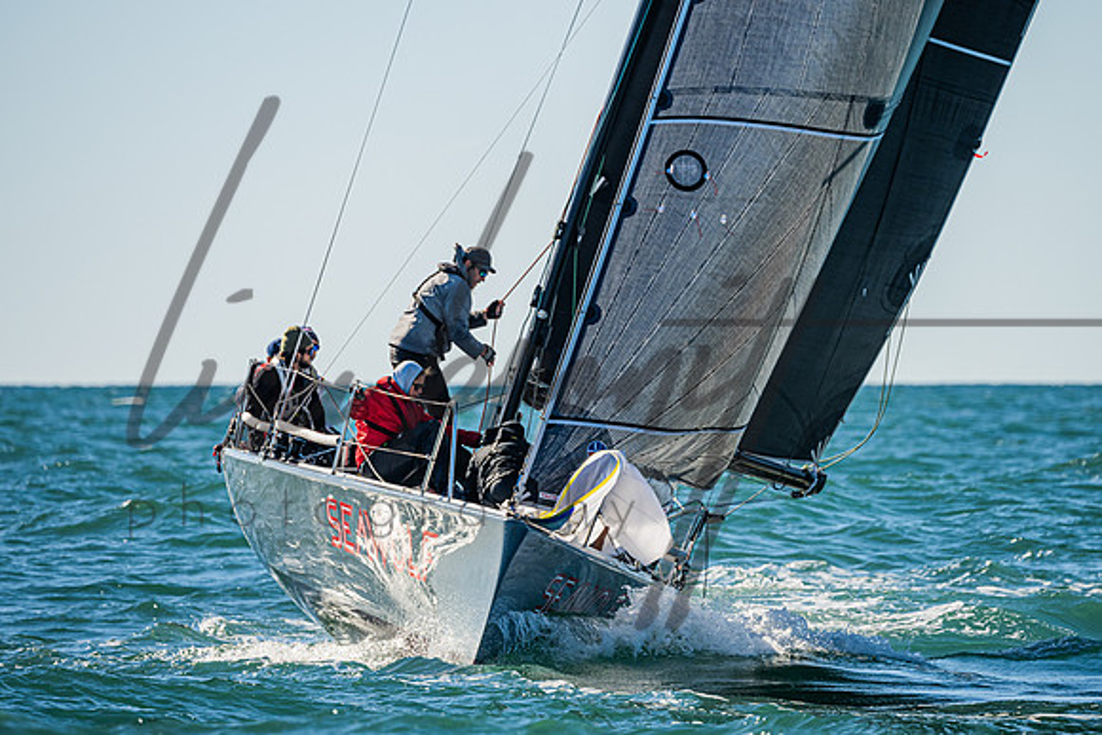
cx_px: 564
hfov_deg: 5.4
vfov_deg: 3.6
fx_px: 11789
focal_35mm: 385
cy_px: 307
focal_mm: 300
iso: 400
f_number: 5.6
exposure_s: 1/2500
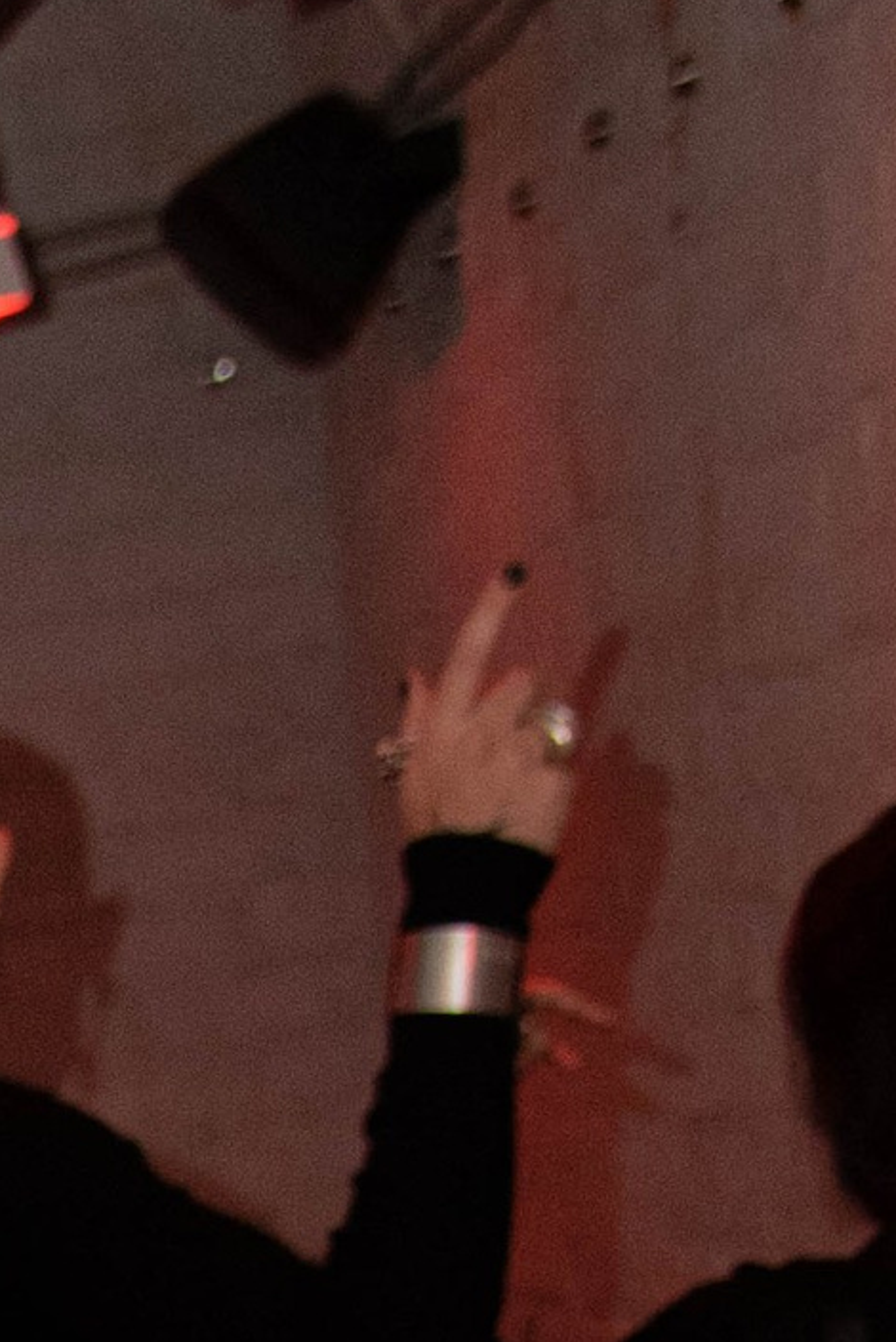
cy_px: 2574
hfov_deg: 8.6
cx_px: -1224
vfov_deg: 12.5
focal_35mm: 147
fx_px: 5482
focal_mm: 27
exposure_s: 1/200
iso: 1600
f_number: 4
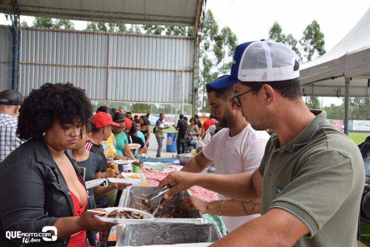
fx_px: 401
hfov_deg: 49.5
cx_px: 185
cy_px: 124
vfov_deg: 34.2
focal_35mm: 39
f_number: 8
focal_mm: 26
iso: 250
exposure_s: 1/250
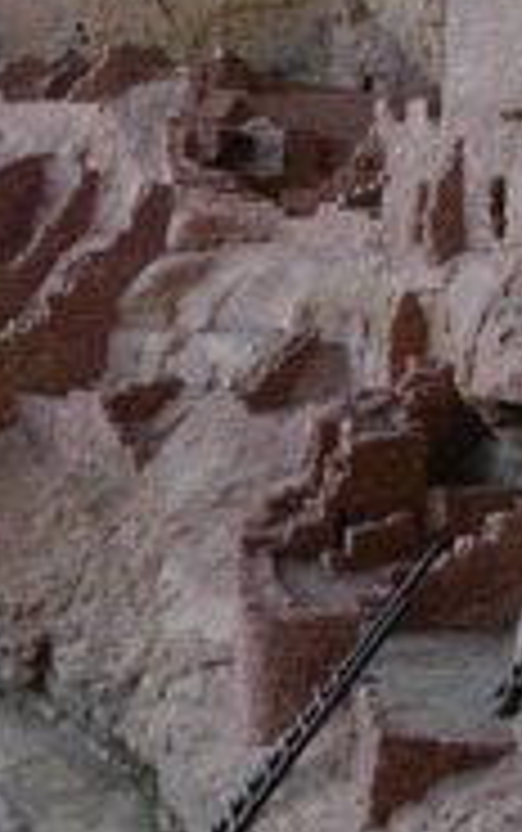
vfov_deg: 23.5
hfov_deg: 15.0
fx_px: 1976
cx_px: 104
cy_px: 180
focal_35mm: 87
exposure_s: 1/45
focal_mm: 7.8
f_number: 8
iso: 100
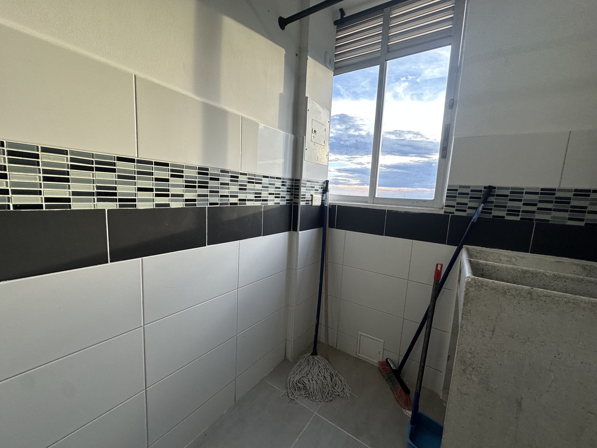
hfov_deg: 102.1
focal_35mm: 14
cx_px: 298
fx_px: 241
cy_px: 224
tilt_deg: -6.0
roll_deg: -2.3
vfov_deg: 85.7
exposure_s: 1/120
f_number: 2.2
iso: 80
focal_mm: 2.22
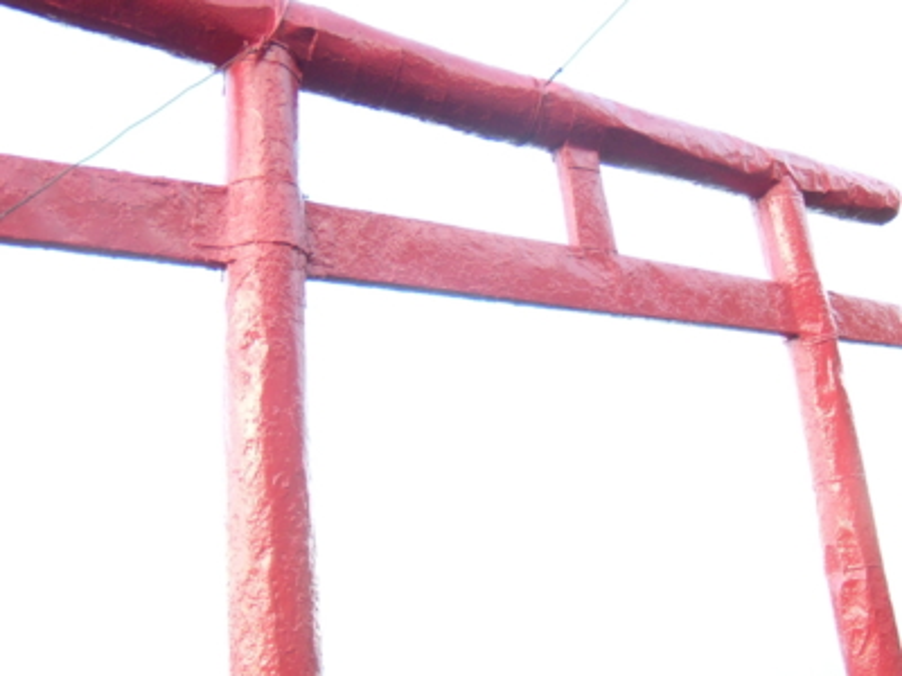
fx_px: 938
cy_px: 338
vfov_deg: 39.7
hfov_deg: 51.4
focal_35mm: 36
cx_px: 451
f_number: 3.6
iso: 320
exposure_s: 1/60
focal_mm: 6.4
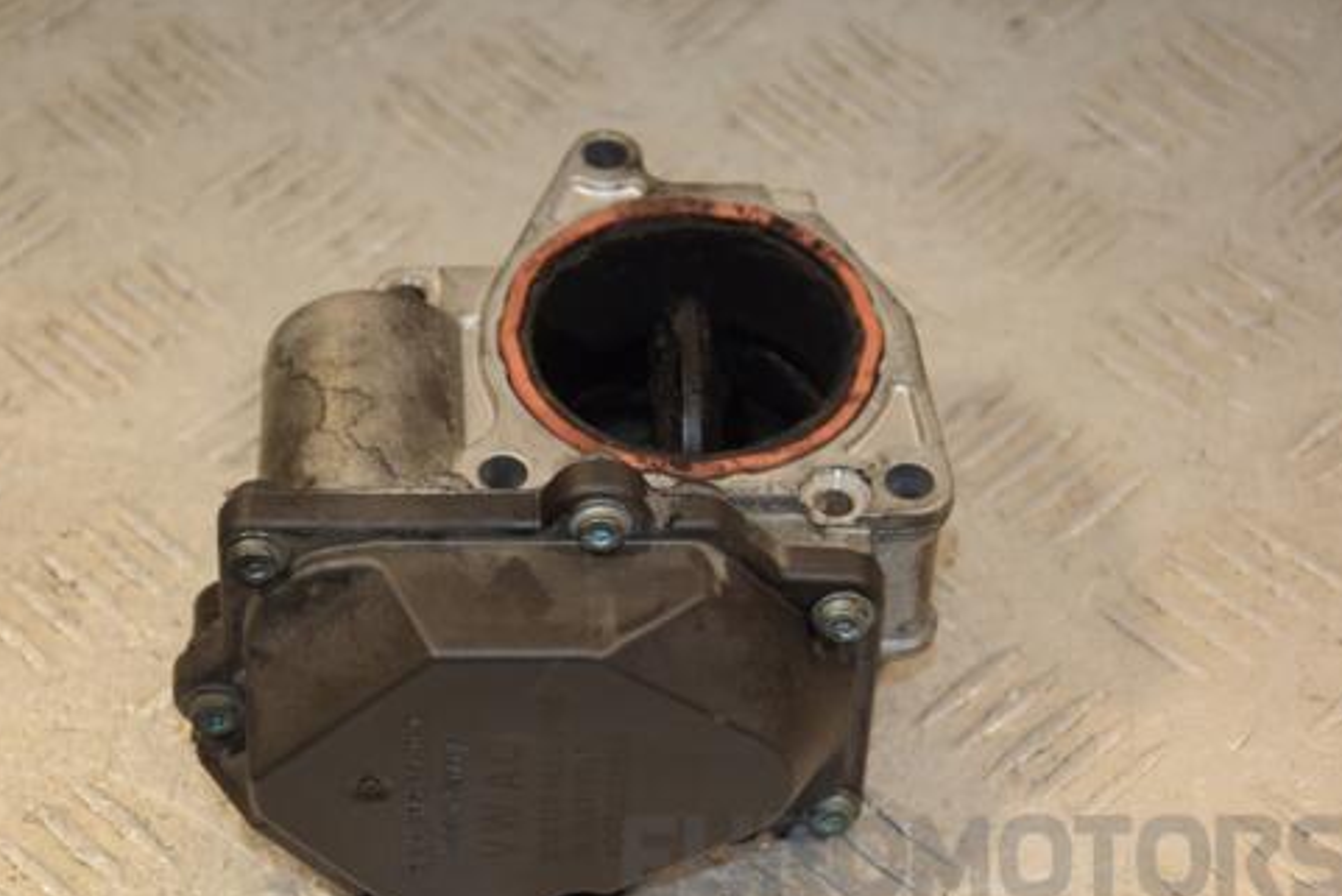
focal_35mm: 131
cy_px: 486
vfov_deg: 10.5
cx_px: 569
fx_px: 4885
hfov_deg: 15.6
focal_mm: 70
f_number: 5.6
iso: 800
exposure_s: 1/200
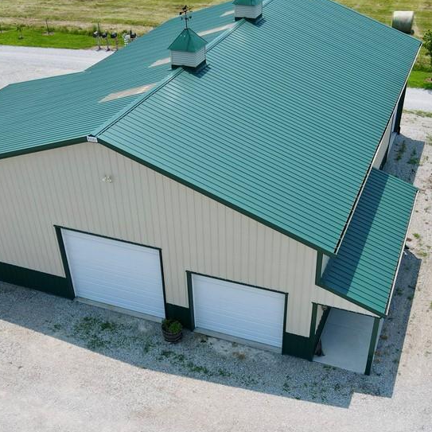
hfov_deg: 41.9
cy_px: 272
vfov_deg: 41.5
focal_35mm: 40
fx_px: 565
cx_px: 220
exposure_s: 1/640
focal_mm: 4.5
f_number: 2.8
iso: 110
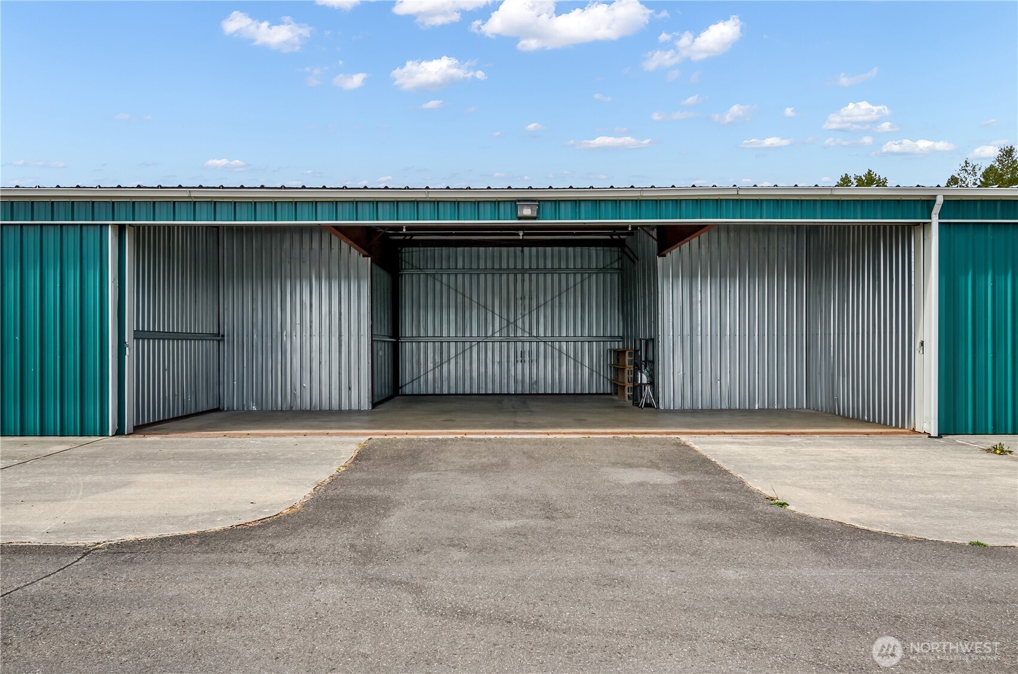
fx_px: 762
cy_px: 337
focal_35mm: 27
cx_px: 509
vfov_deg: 47.7
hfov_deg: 67.5
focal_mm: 18
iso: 110
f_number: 11
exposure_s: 1/125
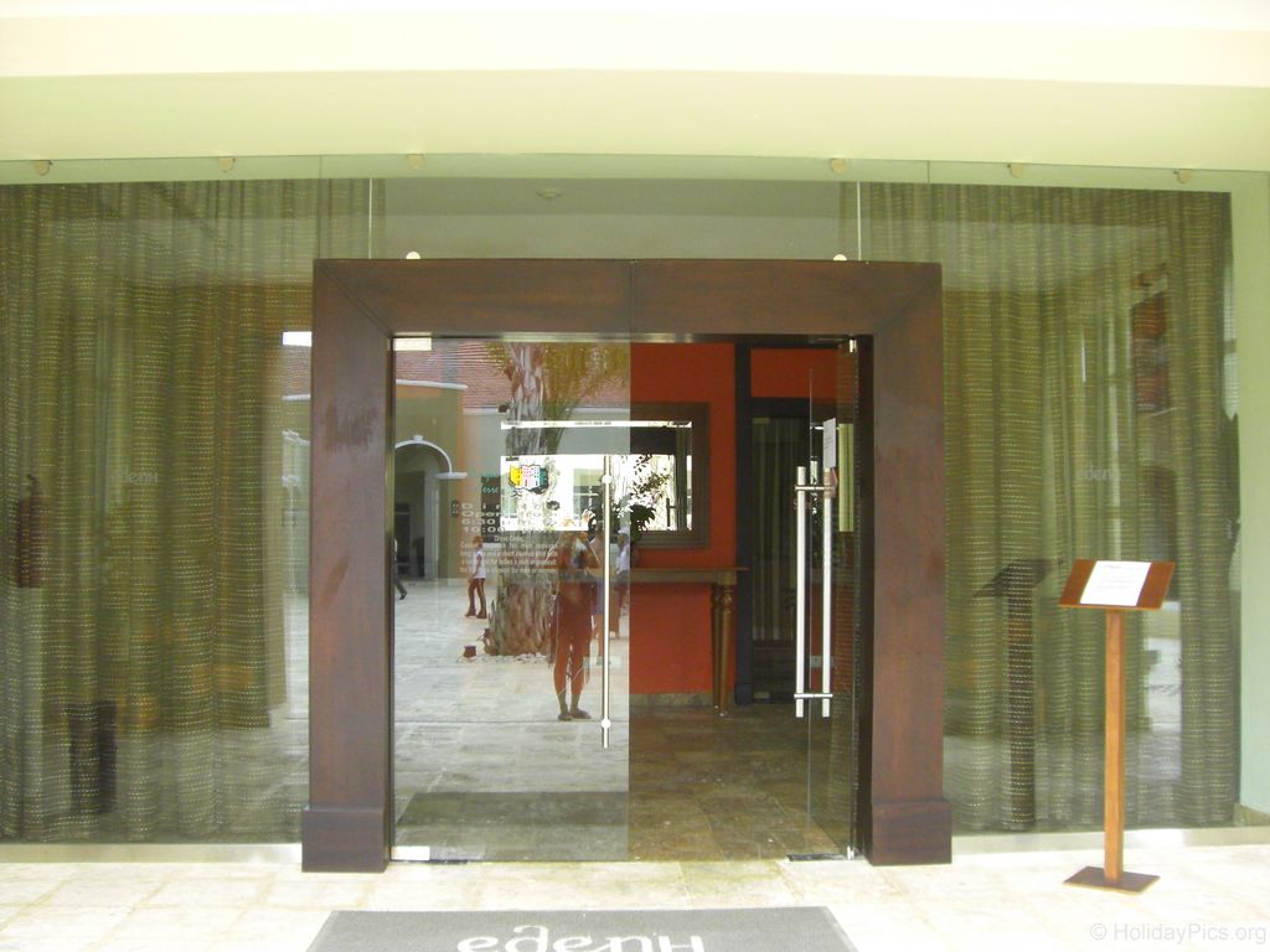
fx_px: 1394
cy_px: 476
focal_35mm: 38
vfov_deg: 37.7
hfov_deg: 49.0
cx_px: 635
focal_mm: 6.2
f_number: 2.7
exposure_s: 1/125
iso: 200
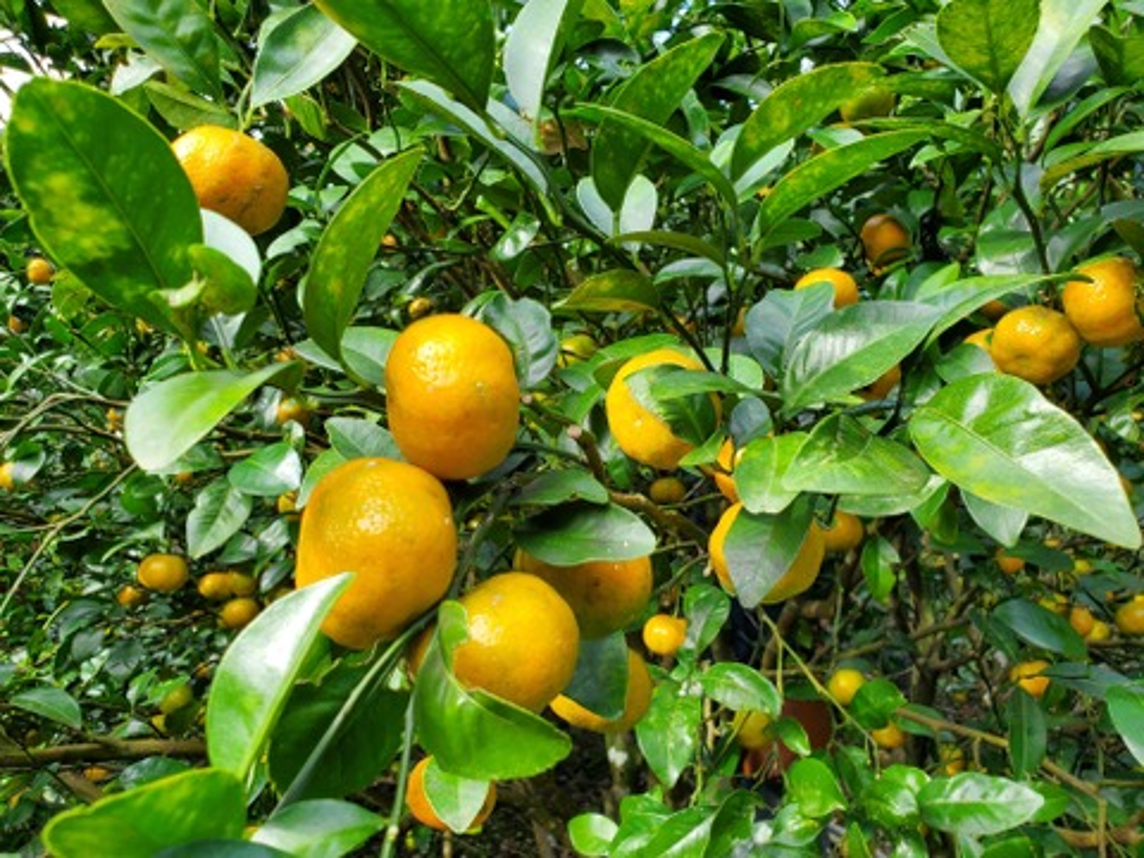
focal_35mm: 26
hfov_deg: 67.3
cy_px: 429
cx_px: 572
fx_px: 859
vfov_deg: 53.1
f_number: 2.4
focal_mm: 4.3
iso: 50
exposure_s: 1/242
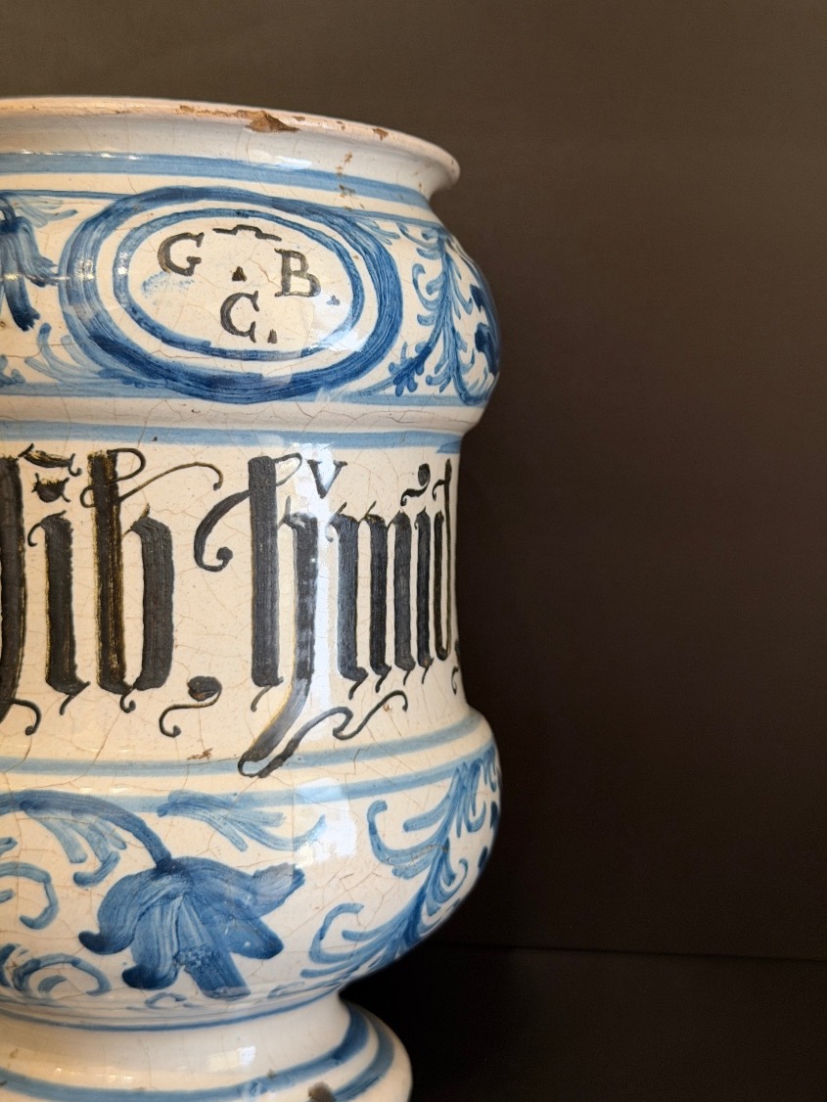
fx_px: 1528
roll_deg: -1.1
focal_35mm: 48
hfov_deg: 30.3
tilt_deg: -5.9
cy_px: 551
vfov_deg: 39.6
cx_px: 414
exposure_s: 1/50
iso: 250
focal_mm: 6.76
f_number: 1.78
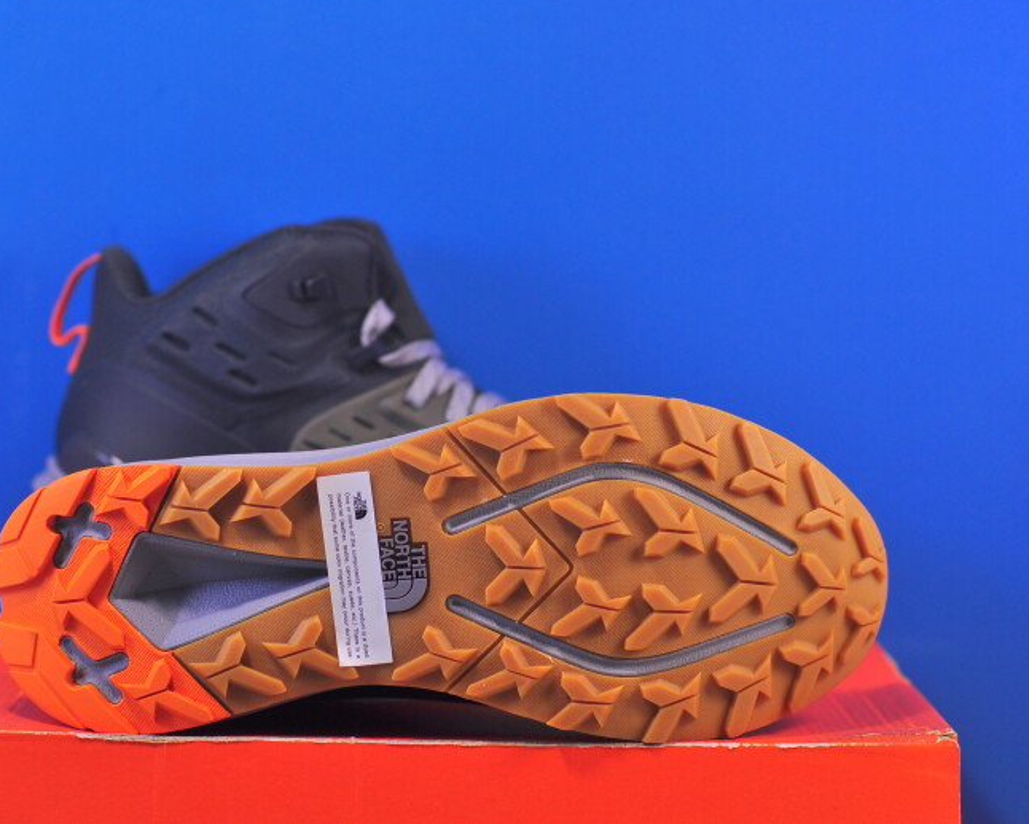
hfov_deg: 22.0
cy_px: 402
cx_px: 438
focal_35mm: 87
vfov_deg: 17.7
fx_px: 2650
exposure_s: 1/320
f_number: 2.8
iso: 250
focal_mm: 50
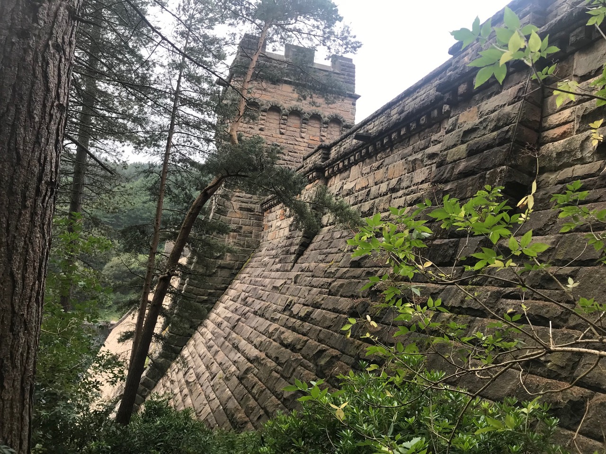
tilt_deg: +6.9
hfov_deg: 63.4
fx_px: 490
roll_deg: -4.3
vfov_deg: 49.7
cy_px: 227
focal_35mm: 28
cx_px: 303
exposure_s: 1/435
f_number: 1.8
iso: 20
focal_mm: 3.99
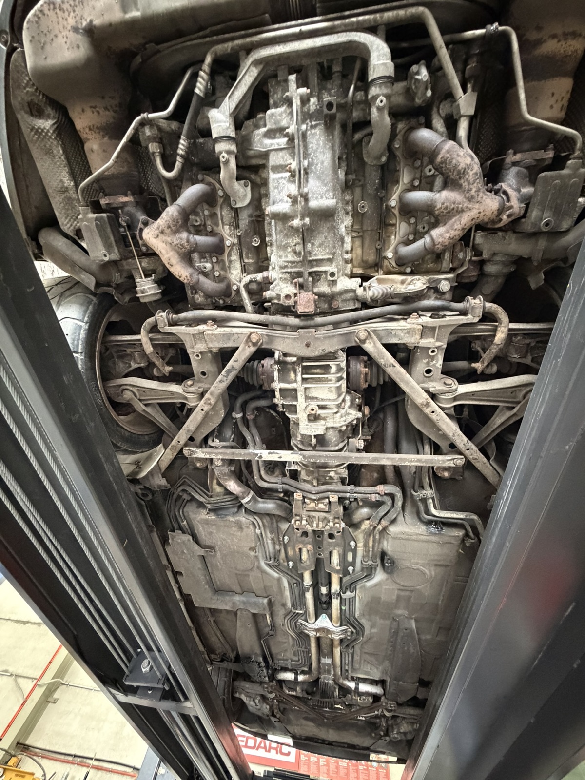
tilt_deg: +59.2
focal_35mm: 14
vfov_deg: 102.1
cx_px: 292
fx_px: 315
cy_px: 390
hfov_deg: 85.7
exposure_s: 1/44
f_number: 2.2
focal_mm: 2.22
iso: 1250
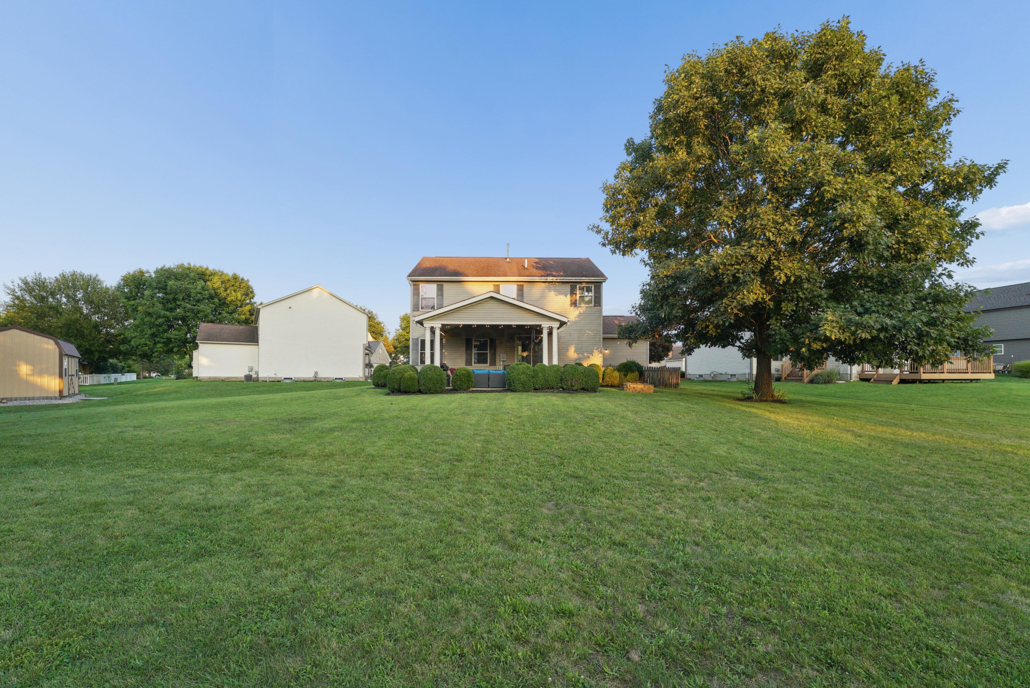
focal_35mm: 14
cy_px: 344
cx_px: 515
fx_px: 401
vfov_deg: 81.3
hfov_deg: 104.2
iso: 640
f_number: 8
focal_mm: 14
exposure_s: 1/160
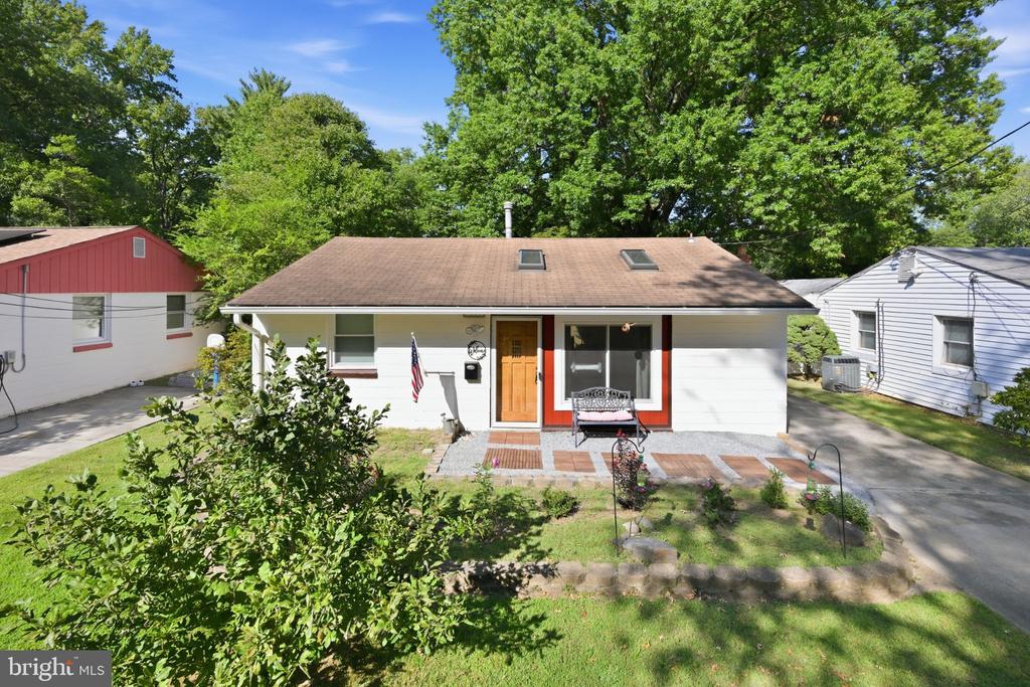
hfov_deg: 104.2
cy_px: 344
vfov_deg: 81.2
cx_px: 515
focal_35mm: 14
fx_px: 401
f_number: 7.1
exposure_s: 1/640
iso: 400
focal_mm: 14
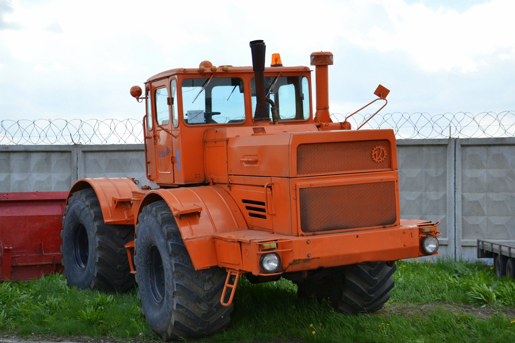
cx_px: 254
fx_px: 823
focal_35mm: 58
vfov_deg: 23.6
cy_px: 185
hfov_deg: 34.7
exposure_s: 1/1000
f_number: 5
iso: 400
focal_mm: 35
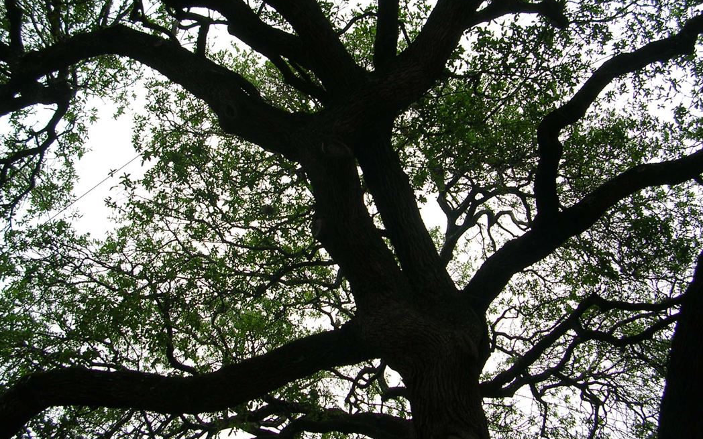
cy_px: 218
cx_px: 347
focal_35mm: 41
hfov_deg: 48.2
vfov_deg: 31.2
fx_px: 786
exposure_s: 1/90.1
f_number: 2.8
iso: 50
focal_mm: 5.8
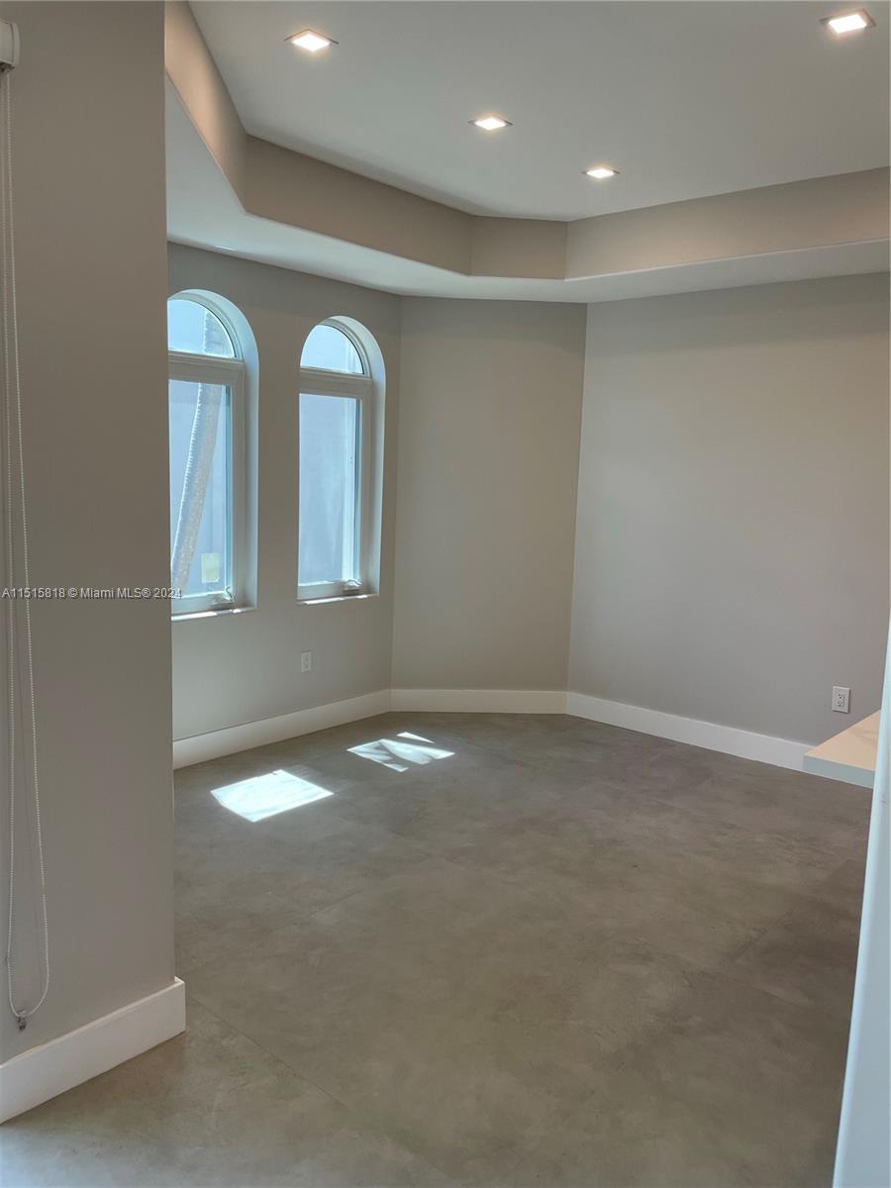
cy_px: 594
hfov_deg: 53.1
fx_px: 892
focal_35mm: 26
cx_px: 446
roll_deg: -1.8
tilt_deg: -6.8
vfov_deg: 67.3
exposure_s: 1/162
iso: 32
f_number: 1.6
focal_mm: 4.2
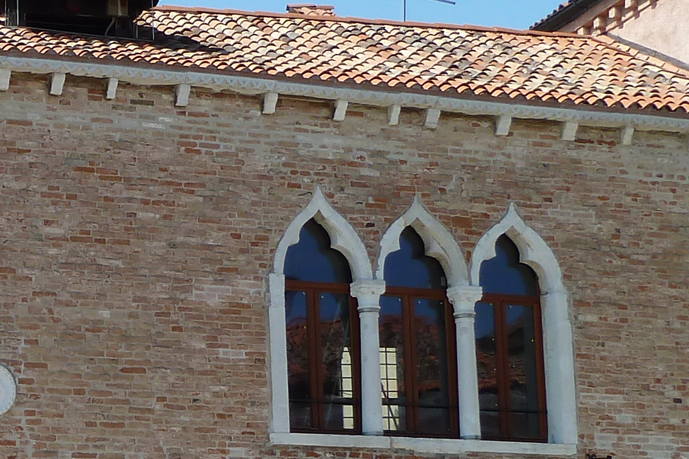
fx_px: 2258
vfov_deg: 11.6
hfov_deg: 16.7
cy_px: 393
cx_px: -122
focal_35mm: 118
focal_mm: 5.7
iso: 80
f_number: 4.5
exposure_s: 1/400
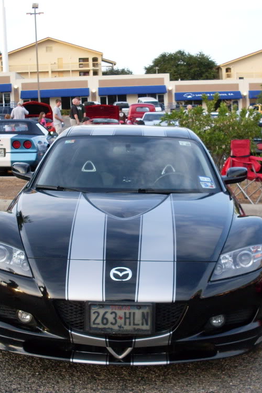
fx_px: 589
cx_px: 130
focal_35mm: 54
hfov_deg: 25.1
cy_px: 200
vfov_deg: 36.9
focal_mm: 6.3
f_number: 2.8
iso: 80
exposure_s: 1/90
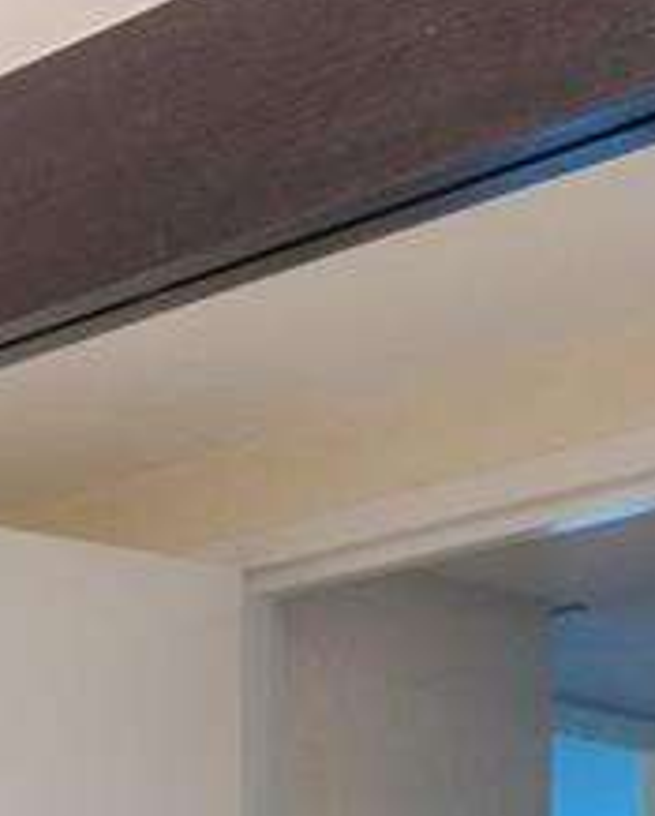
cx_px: -872
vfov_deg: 15.4
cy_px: 1404
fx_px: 2660
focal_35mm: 110
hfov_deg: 11.7
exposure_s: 1/5
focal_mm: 16
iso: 400
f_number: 8
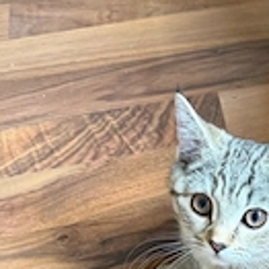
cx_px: 296
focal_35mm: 65
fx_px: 571
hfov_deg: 24.7
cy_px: 263
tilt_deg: -59.7
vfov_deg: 25.3
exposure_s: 1/60
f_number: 1.78
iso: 250
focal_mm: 6.76
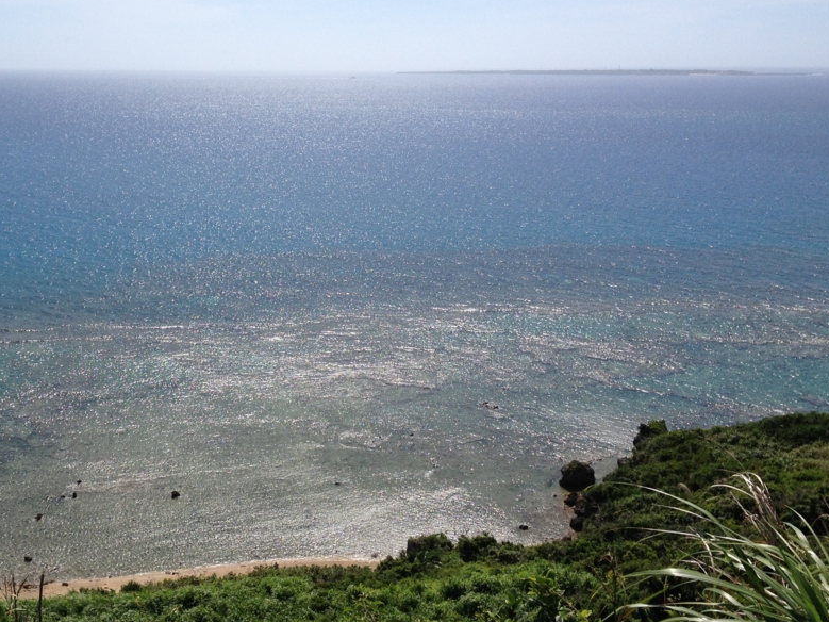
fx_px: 1101
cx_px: 305
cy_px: 299
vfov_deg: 31.5
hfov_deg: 40.9
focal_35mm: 46
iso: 50
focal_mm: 4.28
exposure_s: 1/3247
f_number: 2.4
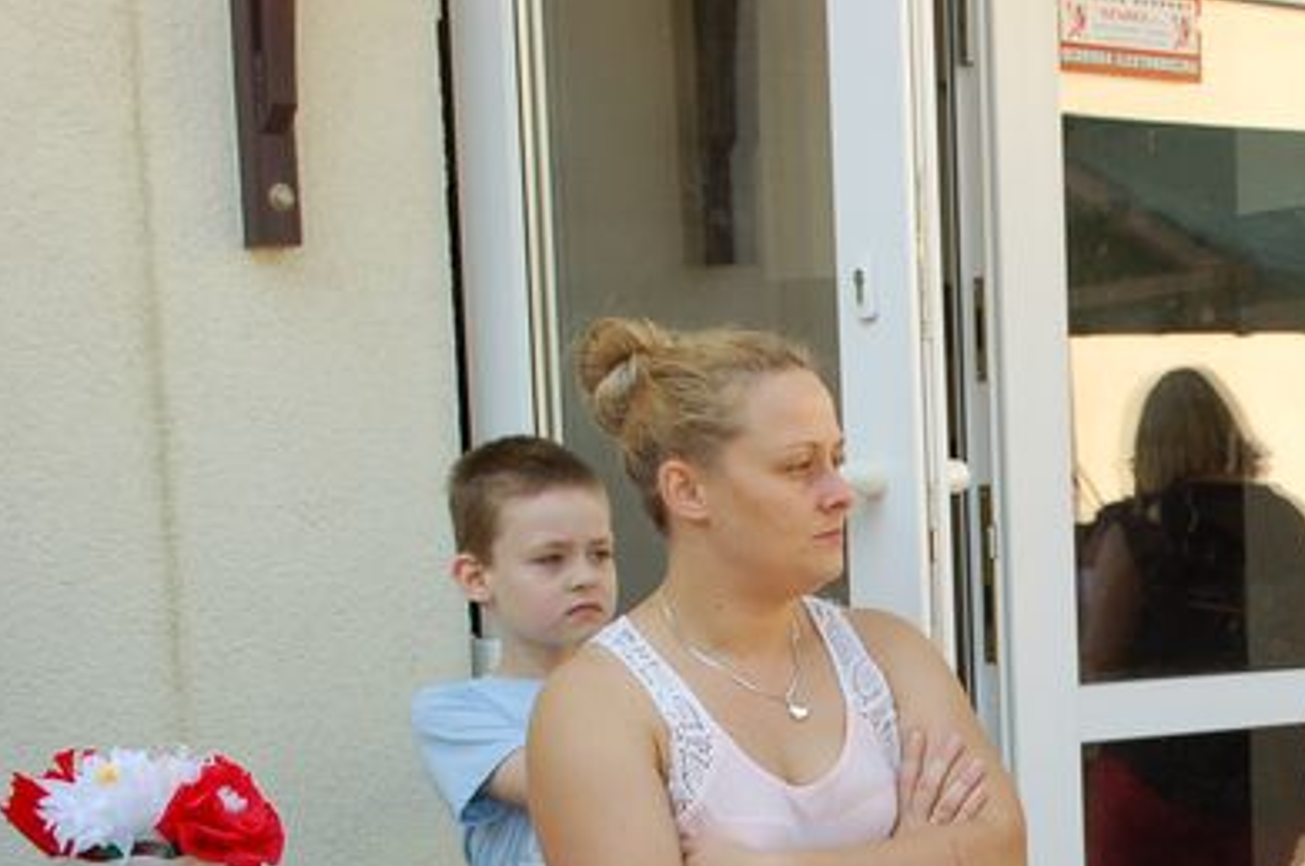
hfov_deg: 24.5
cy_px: 884
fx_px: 2896
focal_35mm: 80
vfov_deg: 16.6
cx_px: 1215
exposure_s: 1/125
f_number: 5.6
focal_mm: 26
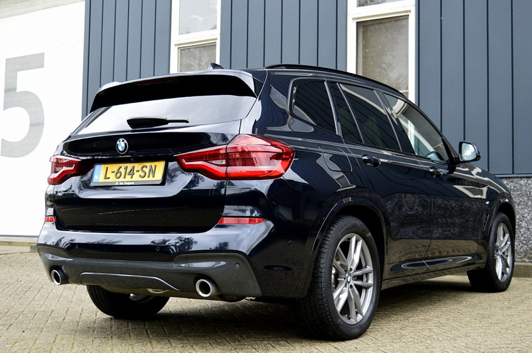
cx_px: 266
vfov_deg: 26.4
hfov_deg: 38.9
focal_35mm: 51
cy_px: 176
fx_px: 753
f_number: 5
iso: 800
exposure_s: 1/60
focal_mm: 34
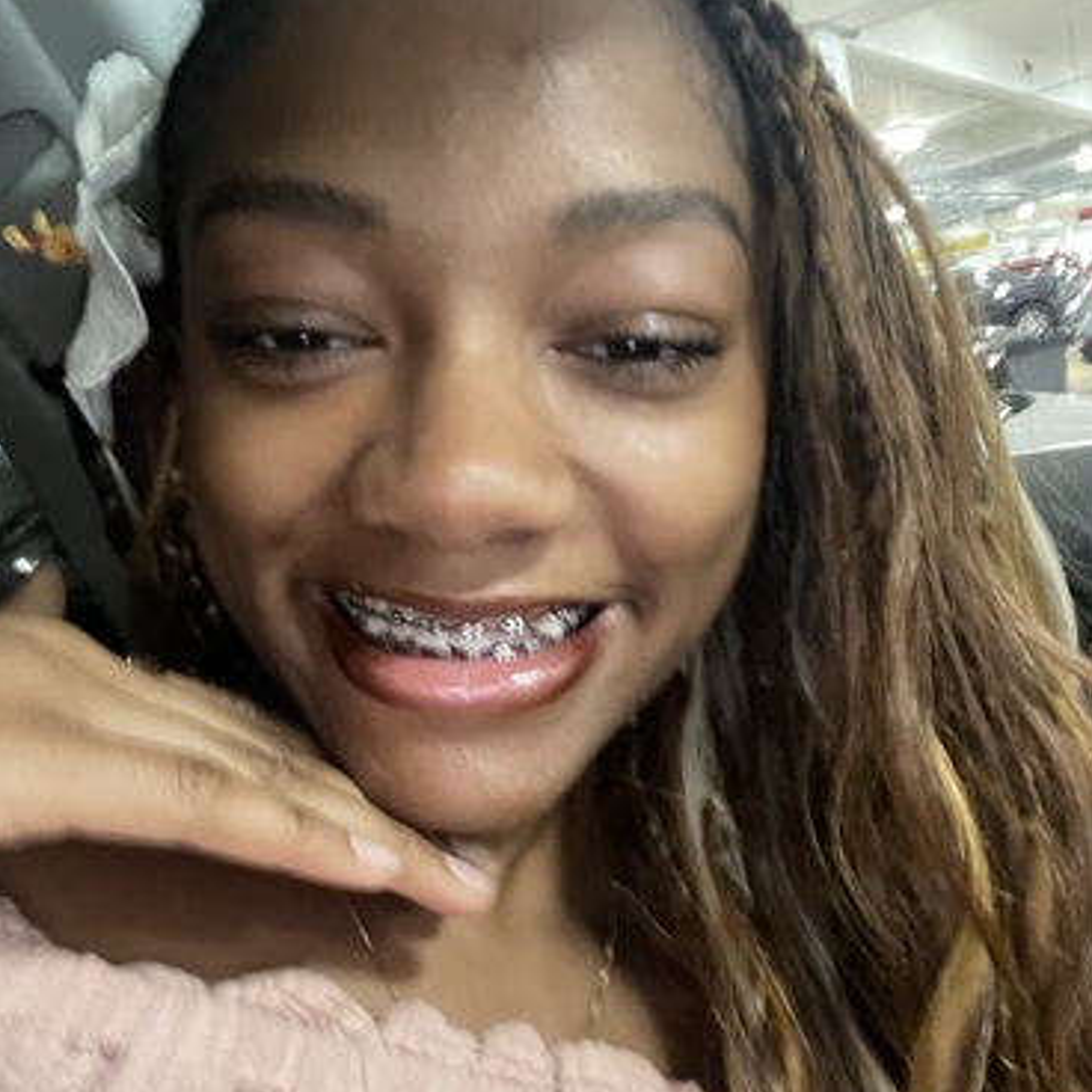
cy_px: 611
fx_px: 1285
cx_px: 547
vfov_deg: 46.0
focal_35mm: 36
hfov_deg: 46.0
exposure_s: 1/15
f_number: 2.2
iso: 1000
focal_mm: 2.71
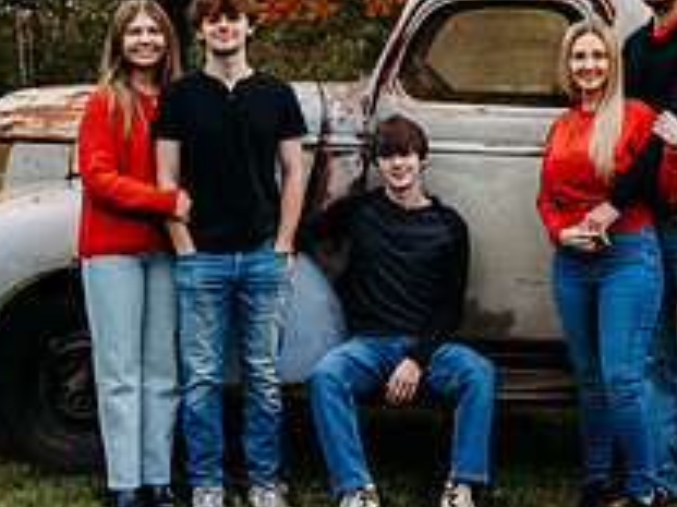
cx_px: 595
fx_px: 1740
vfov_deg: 16.4
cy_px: 74
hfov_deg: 21.6
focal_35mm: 89
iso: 400
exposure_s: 1/250
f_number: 5.6
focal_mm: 33
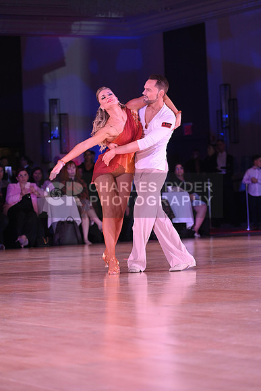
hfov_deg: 11.2
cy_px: 196
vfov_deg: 16.8
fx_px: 1326
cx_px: 130
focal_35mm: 122
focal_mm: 122
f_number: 4.5
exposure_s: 1/200
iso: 1600
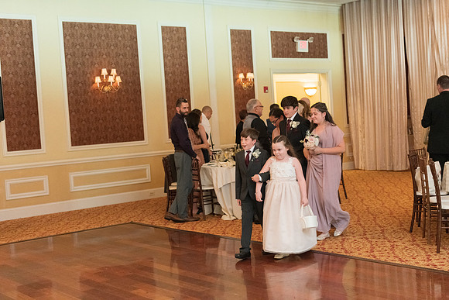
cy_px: 150
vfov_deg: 26.0
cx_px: 224
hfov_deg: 38.2
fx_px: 649
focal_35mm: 52
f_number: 2.8
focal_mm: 52
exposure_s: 1/125
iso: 3600
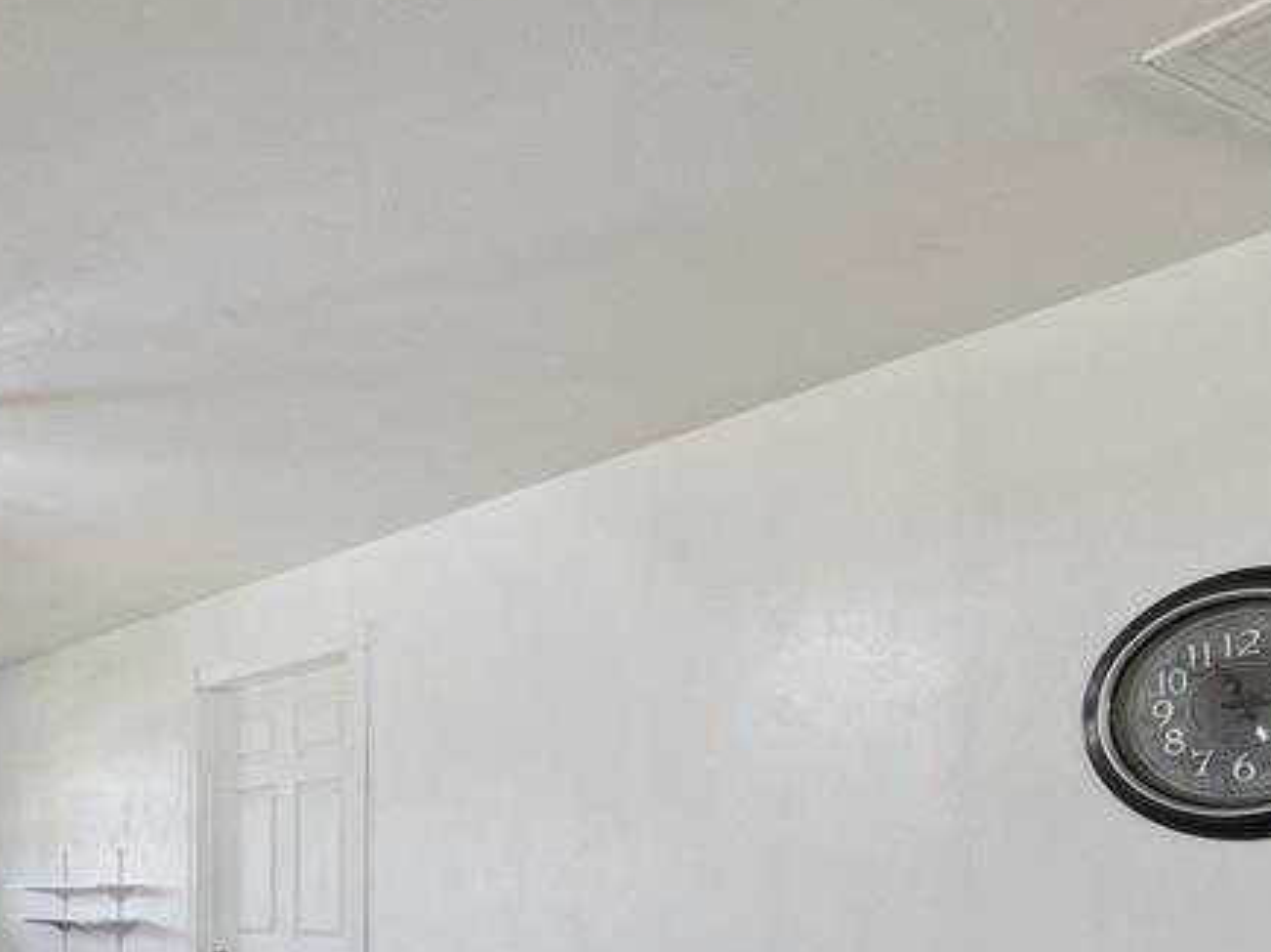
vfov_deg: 37.3
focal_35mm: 34
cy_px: 952
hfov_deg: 44.5
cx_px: -45
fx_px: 1248
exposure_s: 1/13
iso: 200
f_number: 6.3
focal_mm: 10
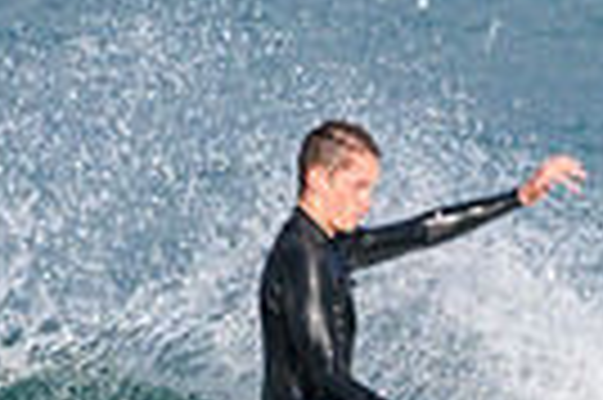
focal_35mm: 2542
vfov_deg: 0.5
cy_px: 537
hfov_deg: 0.8
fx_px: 42526
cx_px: 594
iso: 360
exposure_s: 1/2000
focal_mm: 390
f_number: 5.6
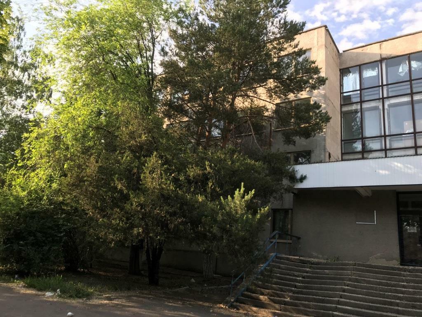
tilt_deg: +16.6
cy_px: 158
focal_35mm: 28
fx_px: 341
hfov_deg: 63.4
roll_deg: -5.0
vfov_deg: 49.7
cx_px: 211
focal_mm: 3.99
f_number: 1.8
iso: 20
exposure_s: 1/341
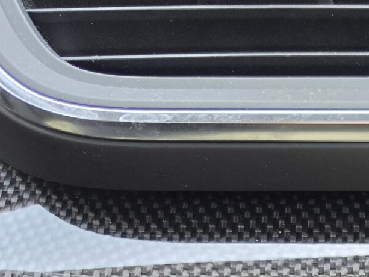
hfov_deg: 17.3
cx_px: 633
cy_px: 507
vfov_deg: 13.7
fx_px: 1024
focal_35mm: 96
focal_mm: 6.5
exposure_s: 1/120
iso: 100
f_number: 1.4
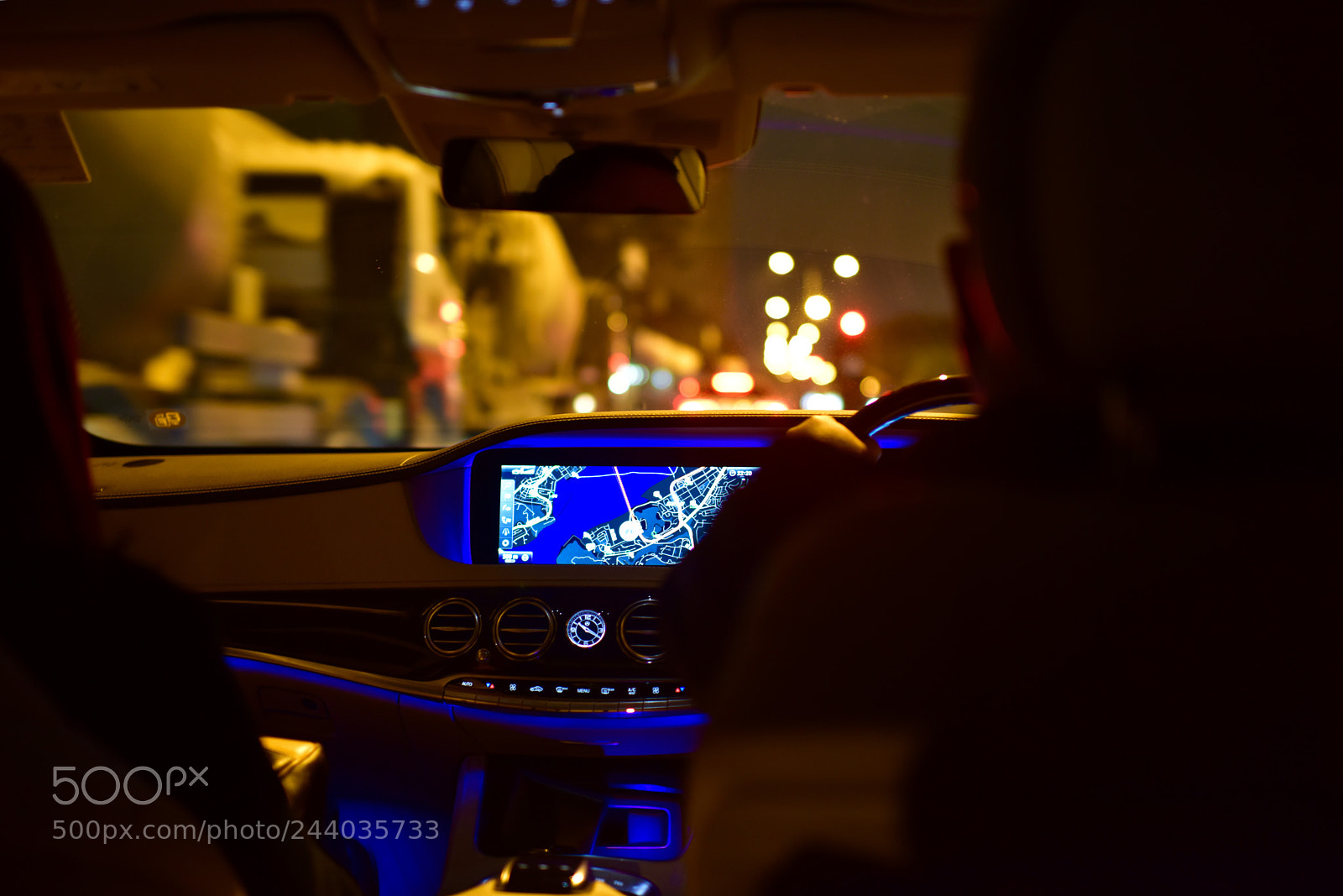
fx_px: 1306
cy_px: 448
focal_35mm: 35
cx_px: 672
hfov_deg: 54.4
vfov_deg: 37.9
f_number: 1.4
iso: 800
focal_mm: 35
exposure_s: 1/30
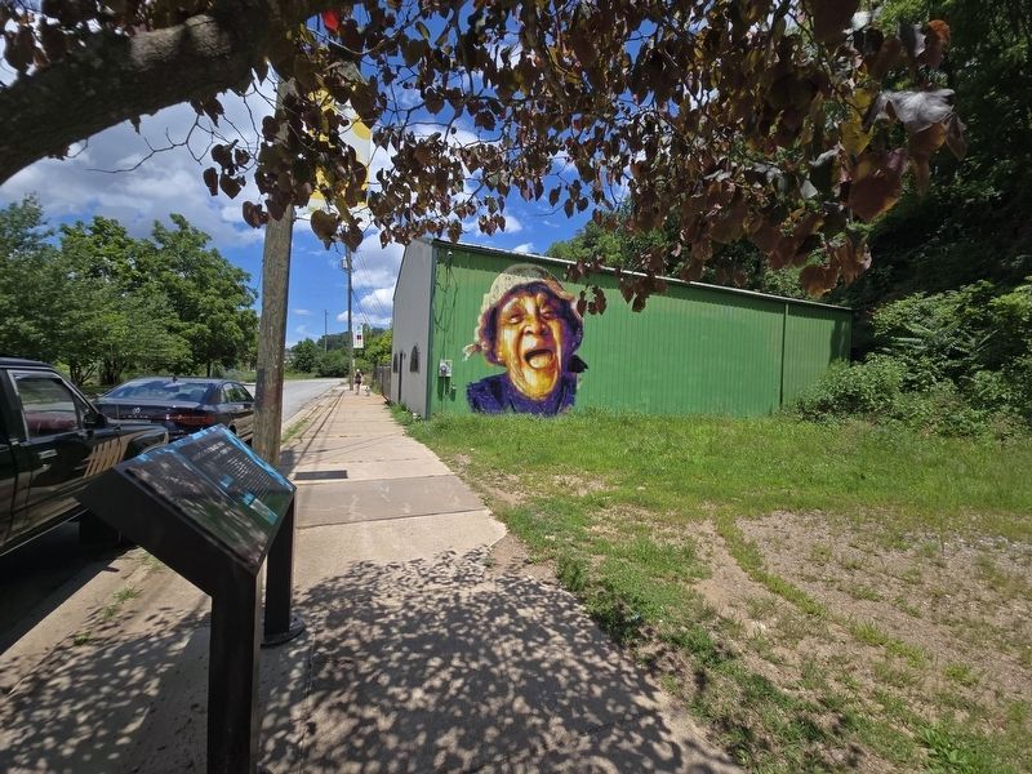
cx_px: 516
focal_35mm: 13
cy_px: 387
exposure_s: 1/2790
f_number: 2.2
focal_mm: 2.2
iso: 50
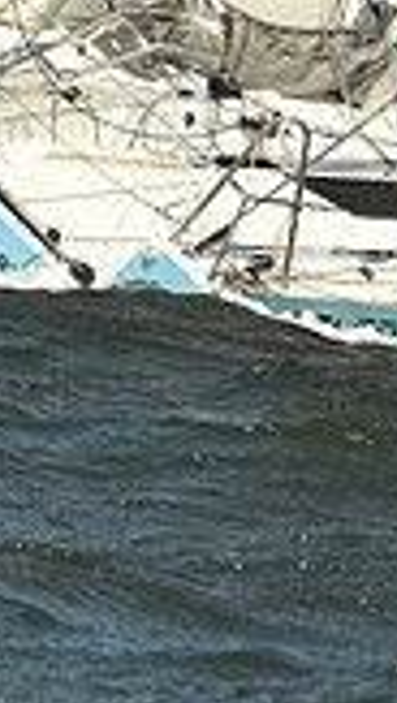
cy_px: -95
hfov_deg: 1.6
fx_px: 13888
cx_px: 257
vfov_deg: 2.9
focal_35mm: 744
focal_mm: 200
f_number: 9
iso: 250
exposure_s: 1/800
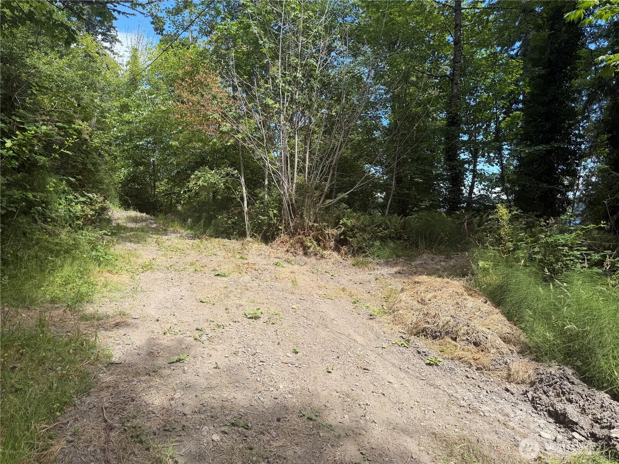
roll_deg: -0.1
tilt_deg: -2.0
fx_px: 429
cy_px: 232
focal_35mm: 24
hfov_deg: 71.6
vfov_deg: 56.8
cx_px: 310
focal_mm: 6.76
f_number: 1.78
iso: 80
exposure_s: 1/1949
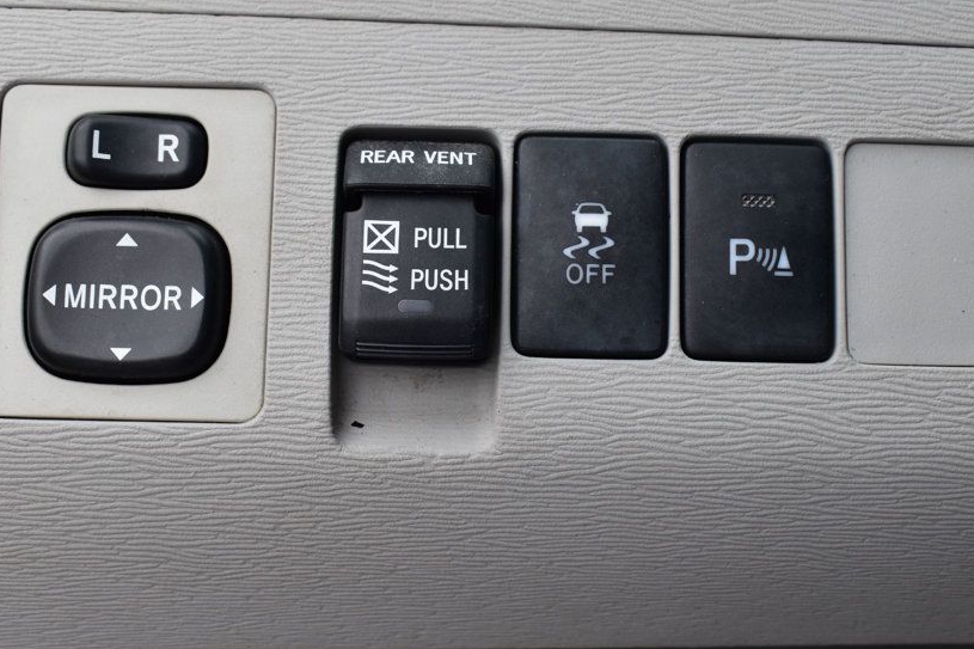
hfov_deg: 36.5
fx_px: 1478
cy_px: 325
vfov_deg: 24.8
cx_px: 522
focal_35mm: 55
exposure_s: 1/100
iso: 400
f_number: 9
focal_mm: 29
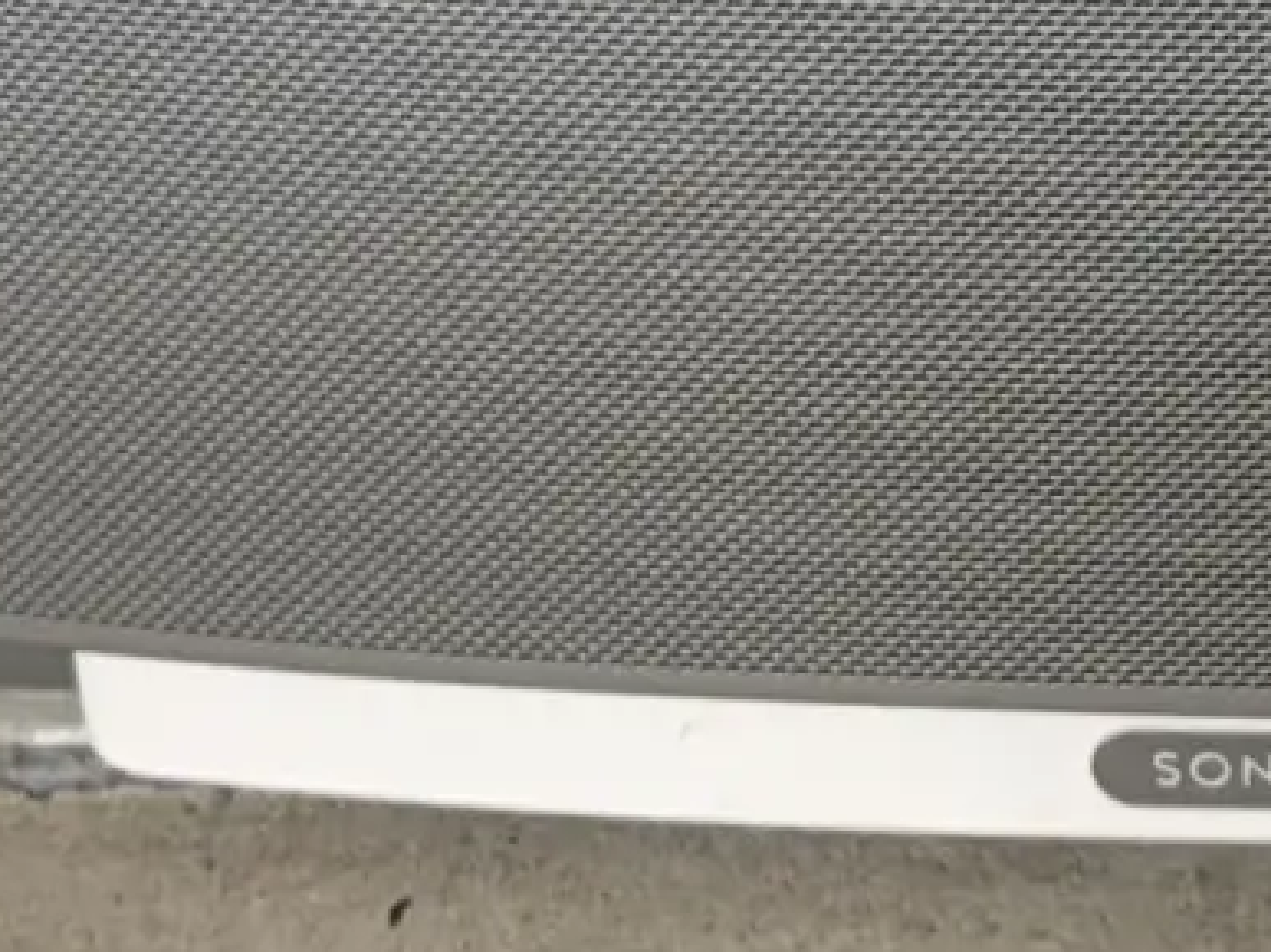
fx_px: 4735
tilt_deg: -25.2
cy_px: -164
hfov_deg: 14.7
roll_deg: +1.0
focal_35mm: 129
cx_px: 1583
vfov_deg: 11.3
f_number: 1.6
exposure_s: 1/60
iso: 200
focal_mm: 5.96
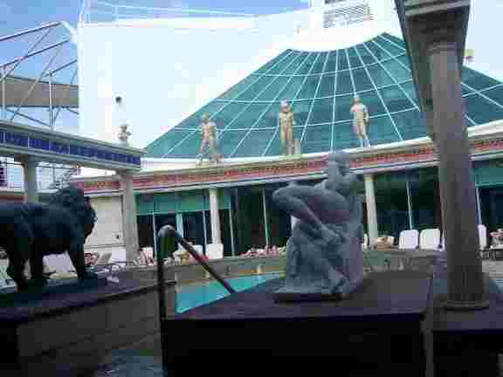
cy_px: 188
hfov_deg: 51.4
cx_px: 252
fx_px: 523
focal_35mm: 36
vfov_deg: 39.7
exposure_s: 1/1000
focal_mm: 6
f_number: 3
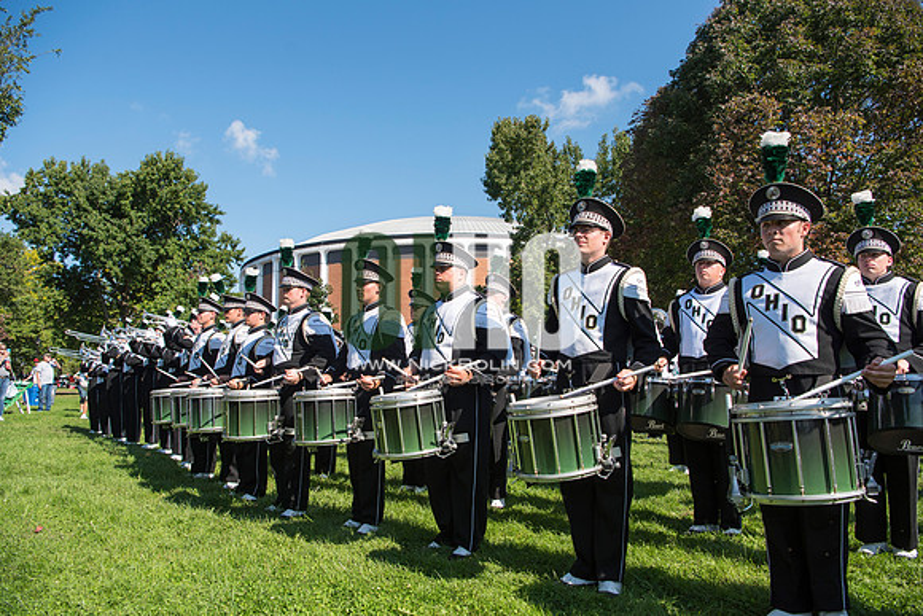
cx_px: 462
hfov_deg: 73.7
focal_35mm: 24
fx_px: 615
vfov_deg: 53.2
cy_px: 308
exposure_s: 1/1250
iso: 200
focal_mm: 24
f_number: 5.6
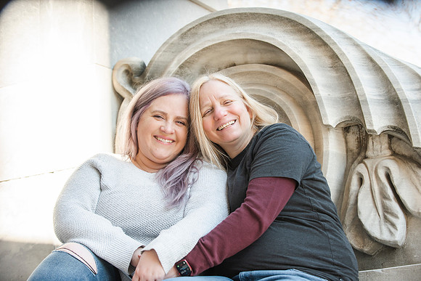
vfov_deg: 17.5
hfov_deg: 26.0
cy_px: 140
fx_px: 912
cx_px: 210
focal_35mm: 78
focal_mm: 78
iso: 400
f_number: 4
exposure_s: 1/500
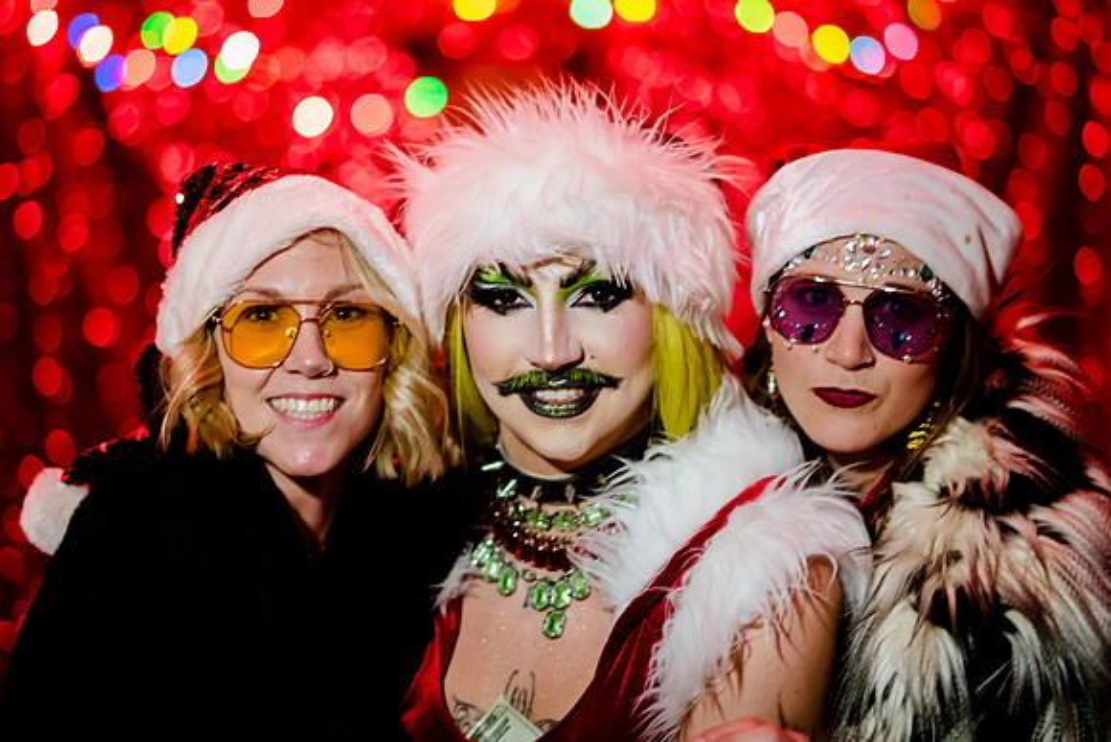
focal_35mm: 112
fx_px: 3458
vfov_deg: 12.2
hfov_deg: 18.3
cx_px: 518
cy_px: 346
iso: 2500
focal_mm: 105
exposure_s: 1/60
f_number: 2
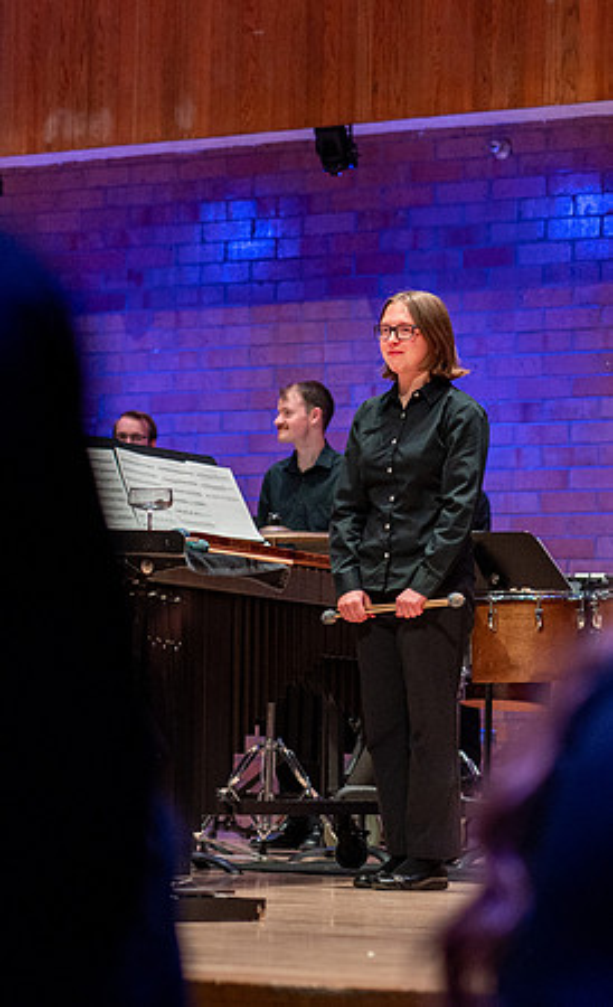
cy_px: 301
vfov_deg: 13.9
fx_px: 4115
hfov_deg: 8.5
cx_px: 365
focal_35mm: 151
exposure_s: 1/320
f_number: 2.8
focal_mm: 70
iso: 1250
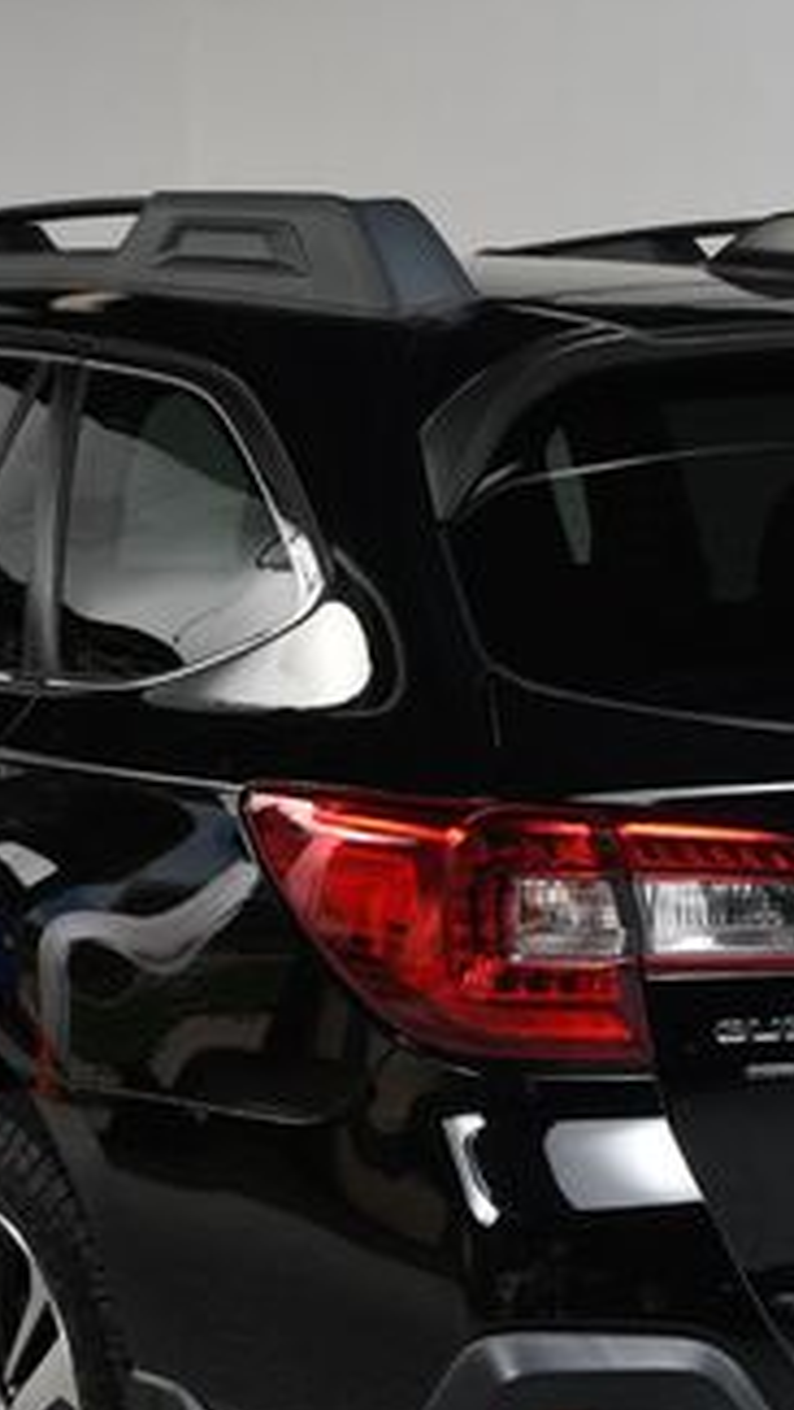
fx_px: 3703
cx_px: 486
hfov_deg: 12.2
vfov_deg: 21.5
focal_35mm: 99
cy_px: 907
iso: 100
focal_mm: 32
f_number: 10
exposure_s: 1/160
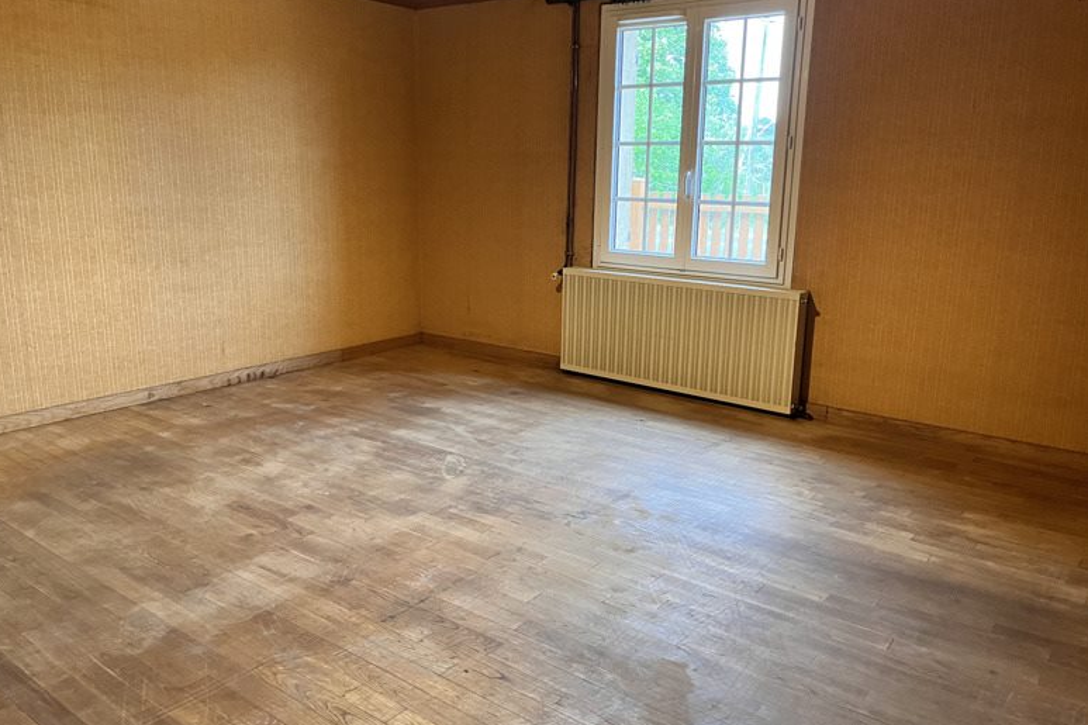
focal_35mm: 28
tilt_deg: -12.0
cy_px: 346
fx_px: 846
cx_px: 545
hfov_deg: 65.5
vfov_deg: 46.4
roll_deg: -0.2
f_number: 1.6
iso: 400
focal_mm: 5.1
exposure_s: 1/50
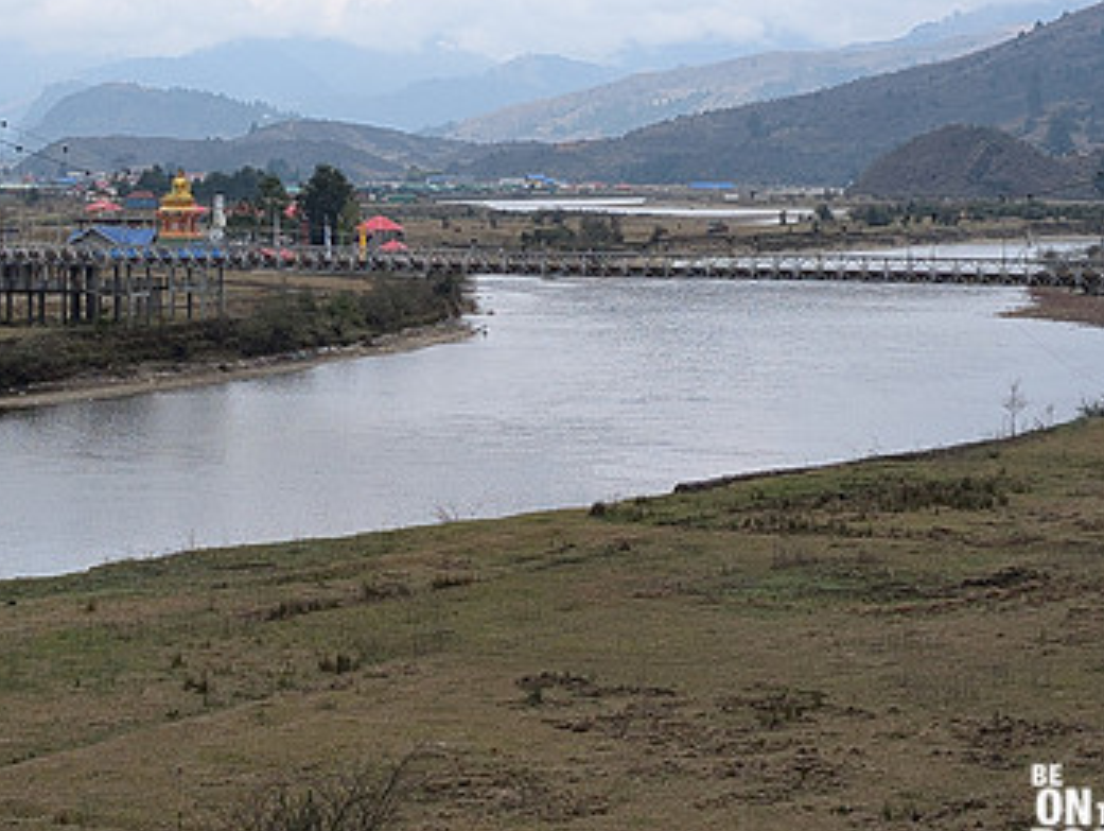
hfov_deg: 23.6
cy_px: 304
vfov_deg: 18.0
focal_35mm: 82
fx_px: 2618
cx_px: 312
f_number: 1.68
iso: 22
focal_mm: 6.9
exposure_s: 1/816
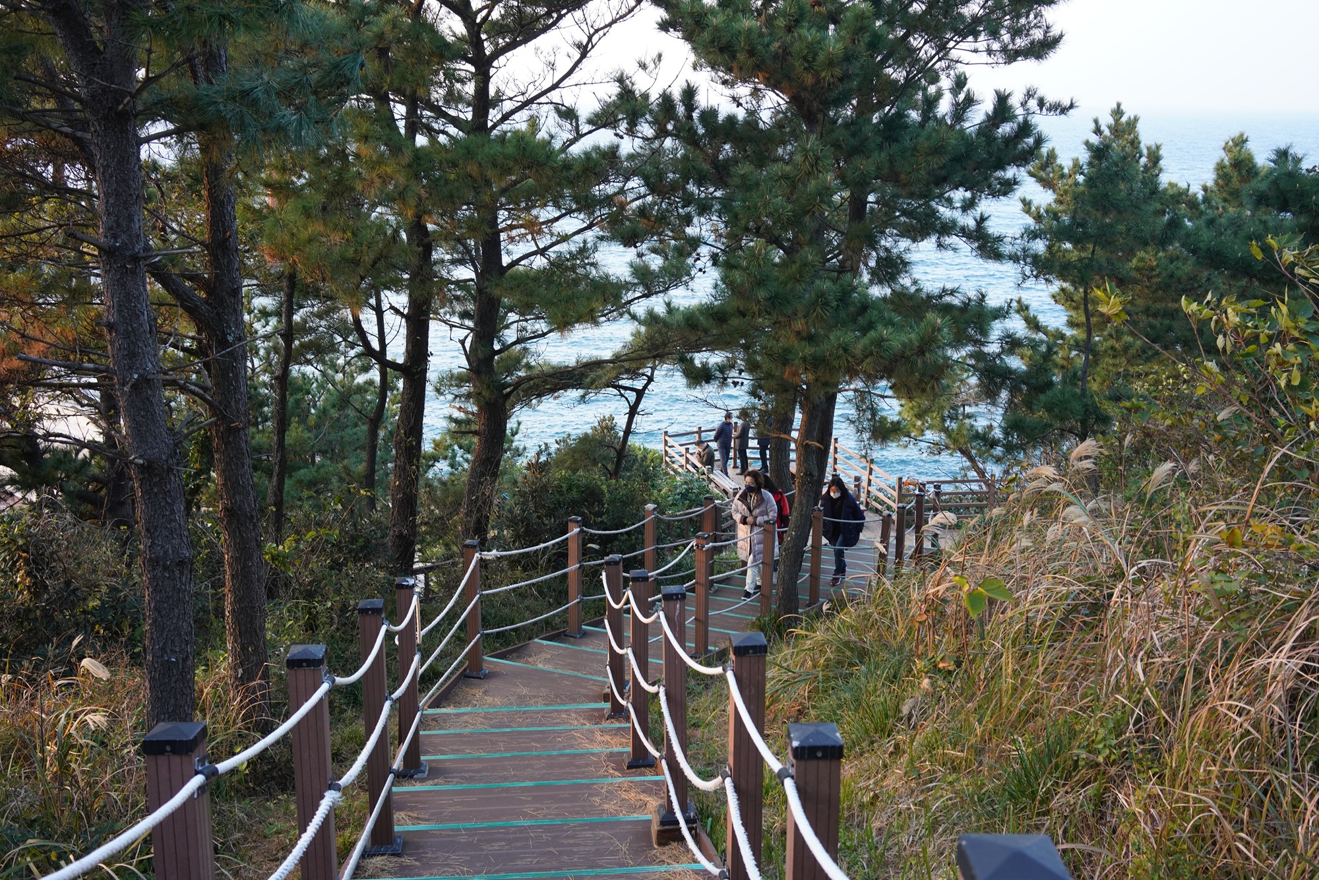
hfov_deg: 54.4
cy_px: 440
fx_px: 1282
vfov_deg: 37.9
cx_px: 660
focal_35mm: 35
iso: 800
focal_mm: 35
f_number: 6.3
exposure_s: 1/100
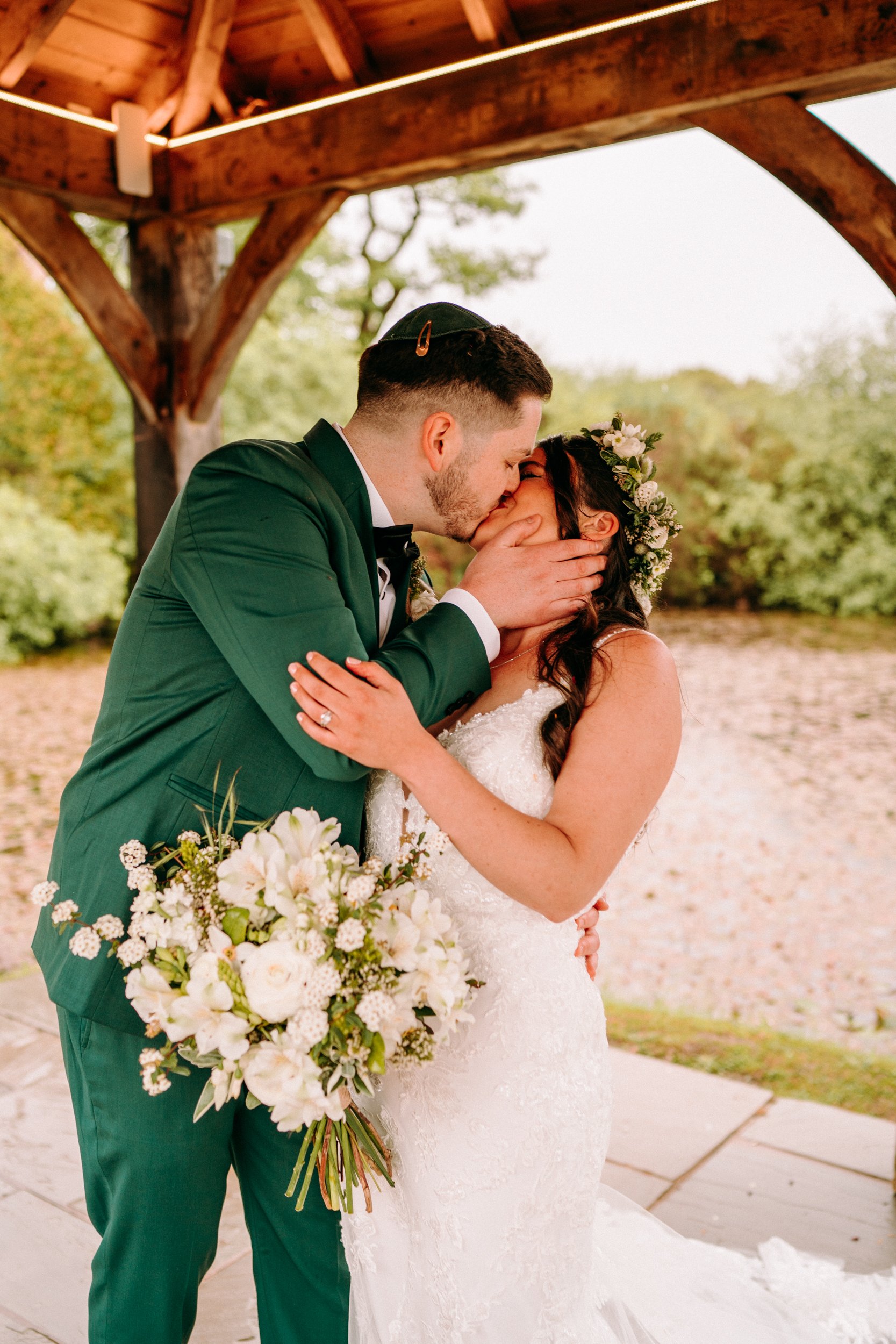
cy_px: 672
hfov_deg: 37.9
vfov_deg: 54.4
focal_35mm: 35
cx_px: 448
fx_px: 1306
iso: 125
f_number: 2.2
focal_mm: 35
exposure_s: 1/250
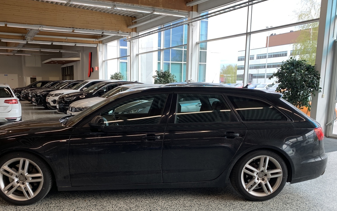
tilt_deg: -10.4
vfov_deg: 36.8
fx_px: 312
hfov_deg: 56.5
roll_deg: -0.8
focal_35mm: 34
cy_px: 145
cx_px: 145
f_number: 1.8
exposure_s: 1/122
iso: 32
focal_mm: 4.25
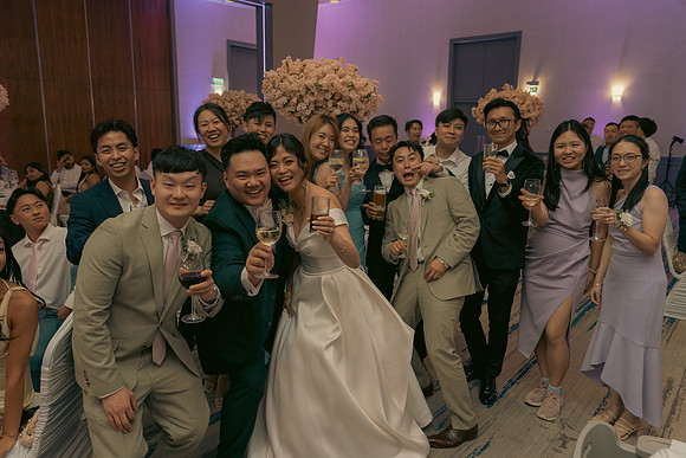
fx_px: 515
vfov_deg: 48.0
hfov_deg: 67.4
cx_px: 343
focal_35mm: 27
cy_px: 229
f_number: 3.5
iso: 2500
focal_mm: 27
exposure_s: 1/160
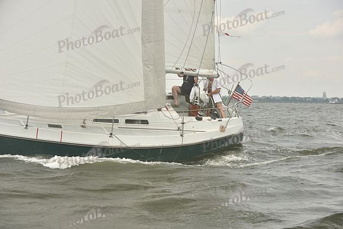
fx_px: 667
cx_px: 172
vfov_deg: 19.5
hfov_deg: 28.8
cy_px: 114
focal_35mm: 70
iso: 250
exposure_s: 1/800
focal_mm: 70
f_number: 6.3
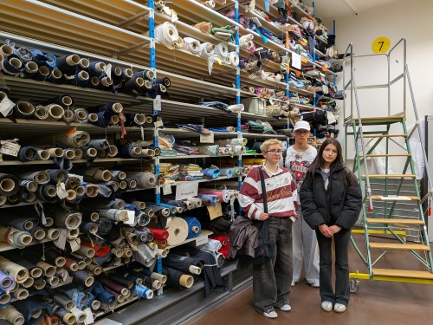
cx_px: 216
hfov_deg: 71.6
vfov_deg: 56.8
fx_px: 300
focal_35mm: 24
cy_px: 162
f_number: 1.7
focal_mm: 4.53
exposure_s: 1/25
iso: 65
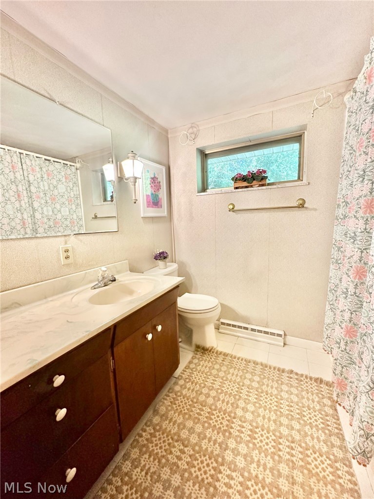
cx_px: 187
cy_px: 250
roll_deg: +1.0
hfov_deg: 85.7
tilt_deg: -8.3
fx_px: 202
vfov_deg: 102.1
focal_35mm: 14
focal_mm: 2.22
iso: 250
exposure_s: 1/60
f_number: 2.2
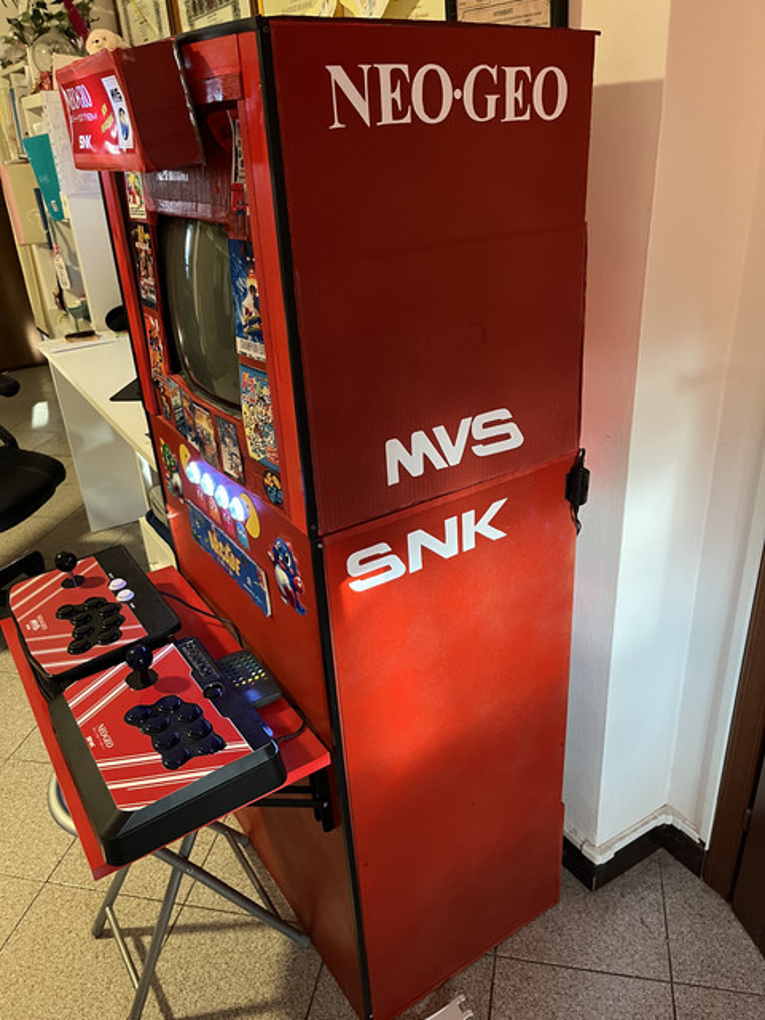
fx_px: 766
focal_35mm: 26
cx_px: 382
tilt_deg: -26.2
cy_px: 510
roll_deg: +2.6
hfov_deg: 53.1
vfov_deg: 67.3
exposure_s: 1/40
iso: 400
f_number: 1.6
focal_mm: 5.1
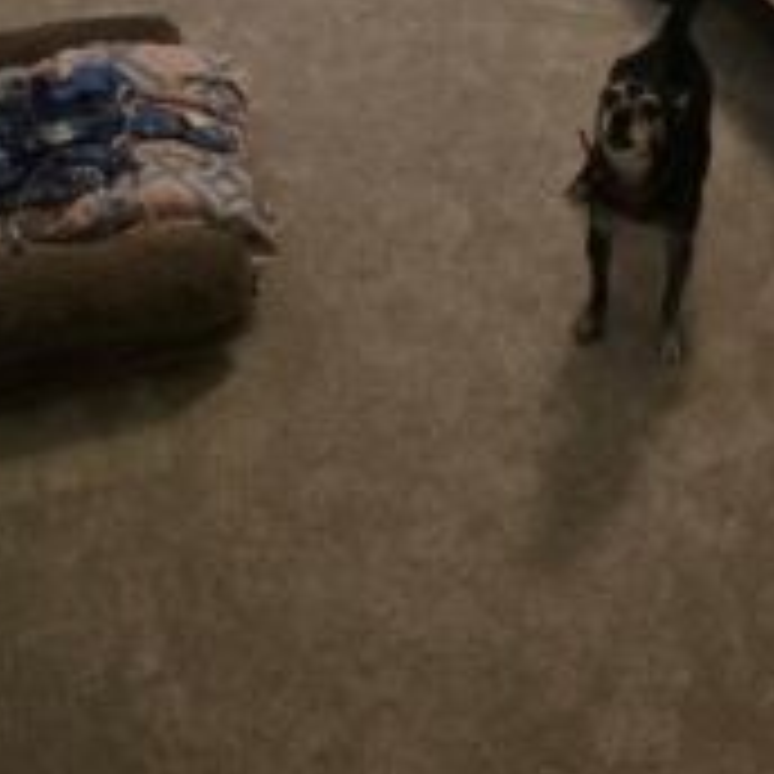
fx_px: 1594
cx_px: 540
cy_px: -398
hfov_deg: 27.1
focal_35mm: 63
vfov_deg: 22.3
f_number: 1.7
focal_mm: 6.3
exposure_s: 1/120
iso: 500
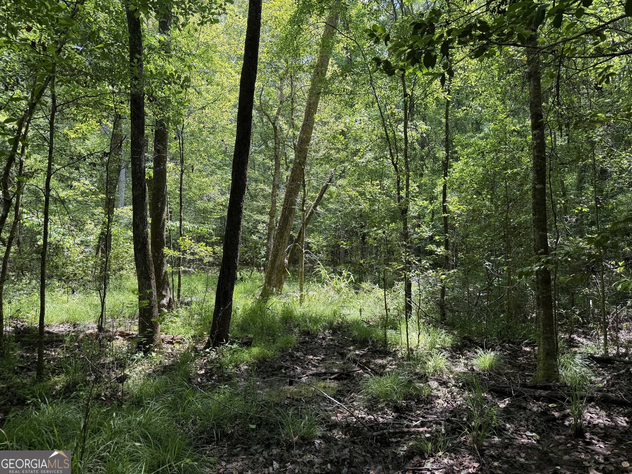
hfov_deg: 71.6
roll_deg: +0.8
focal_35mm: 24
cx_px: 316
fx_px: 438
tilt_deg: +2.8
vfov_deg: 56.8
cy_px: 237
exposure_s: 1/440
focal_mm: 6.76
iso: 80
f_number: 1.78
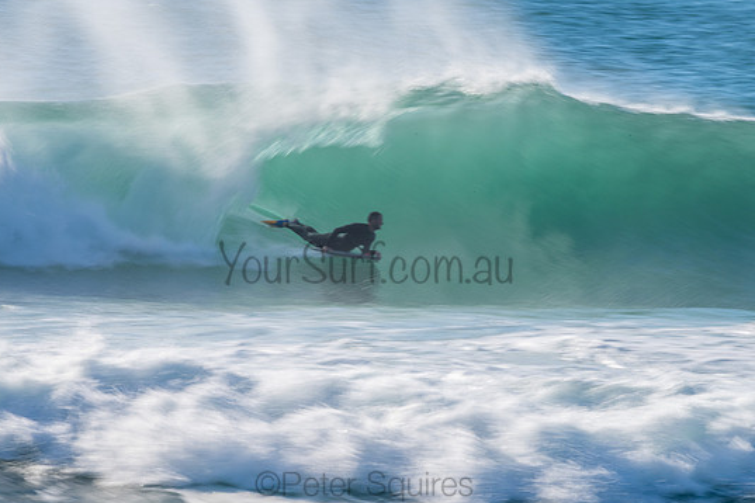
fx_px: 13883
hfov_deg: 3.1
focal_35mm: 662
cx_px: 364
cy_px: 251
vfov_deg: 2.1
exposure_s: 1/30
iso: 64
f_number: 29
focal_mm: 500
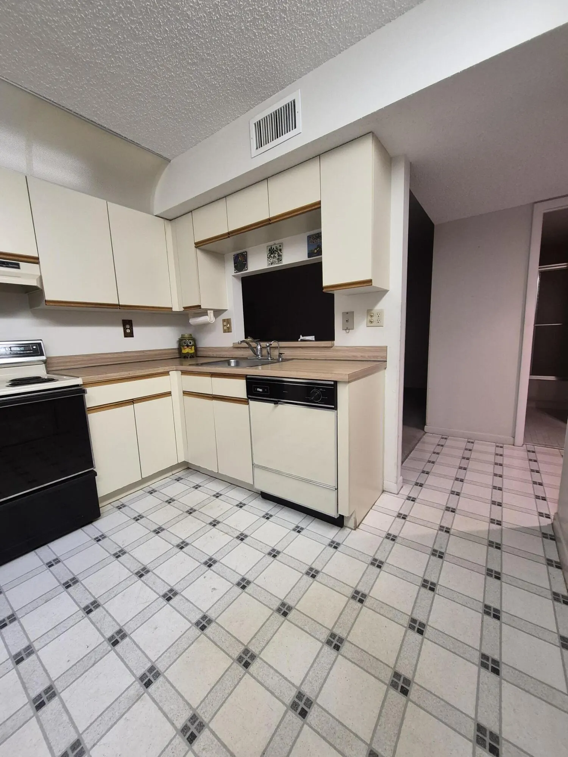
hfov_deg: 89.9
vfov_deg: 106.2
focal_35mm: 13
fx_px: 284
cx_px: 284
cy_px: 378
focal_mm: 1.74
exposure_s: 1/60
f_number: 2.2
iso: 320
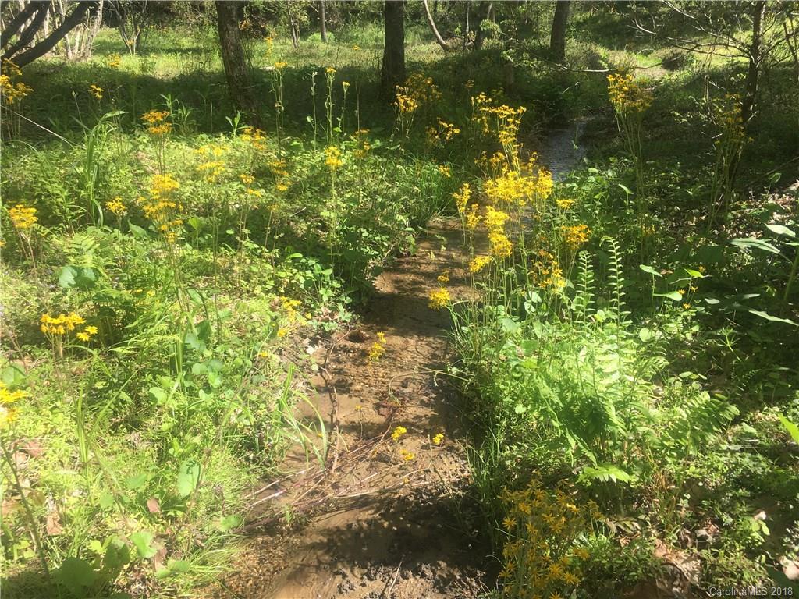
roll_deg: -2.1
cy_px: 300
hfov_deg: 61.7
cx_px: 400
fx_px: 669
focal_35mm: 29
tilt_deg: -21.7
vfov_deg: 48.2
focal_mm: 4.15
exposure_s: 1/409
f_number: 2.2
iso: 25
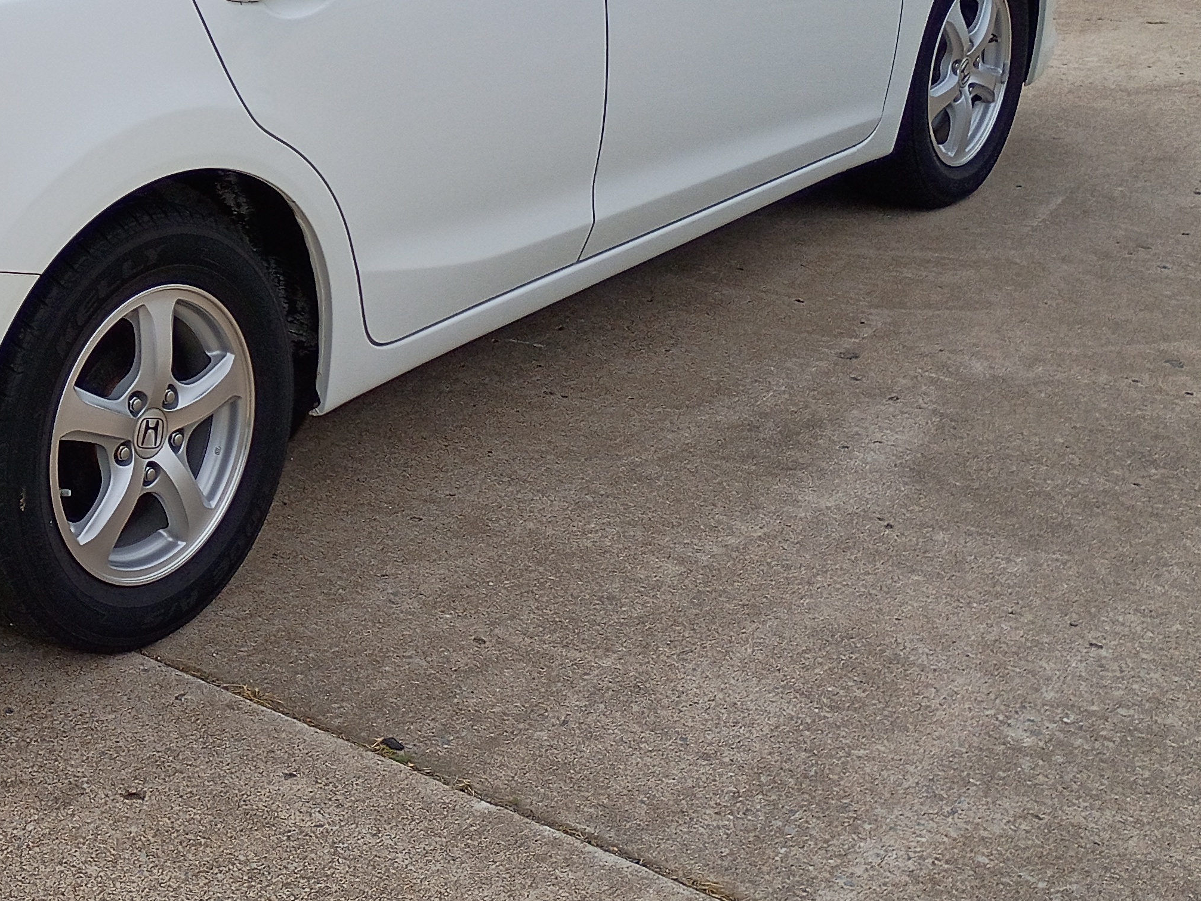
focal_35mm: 59
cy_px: 220
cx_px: 8
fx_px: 2047
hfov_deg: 30.5
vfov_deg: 24.5
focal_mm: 4.27
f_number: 1.8
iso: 103
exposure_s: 1/1070
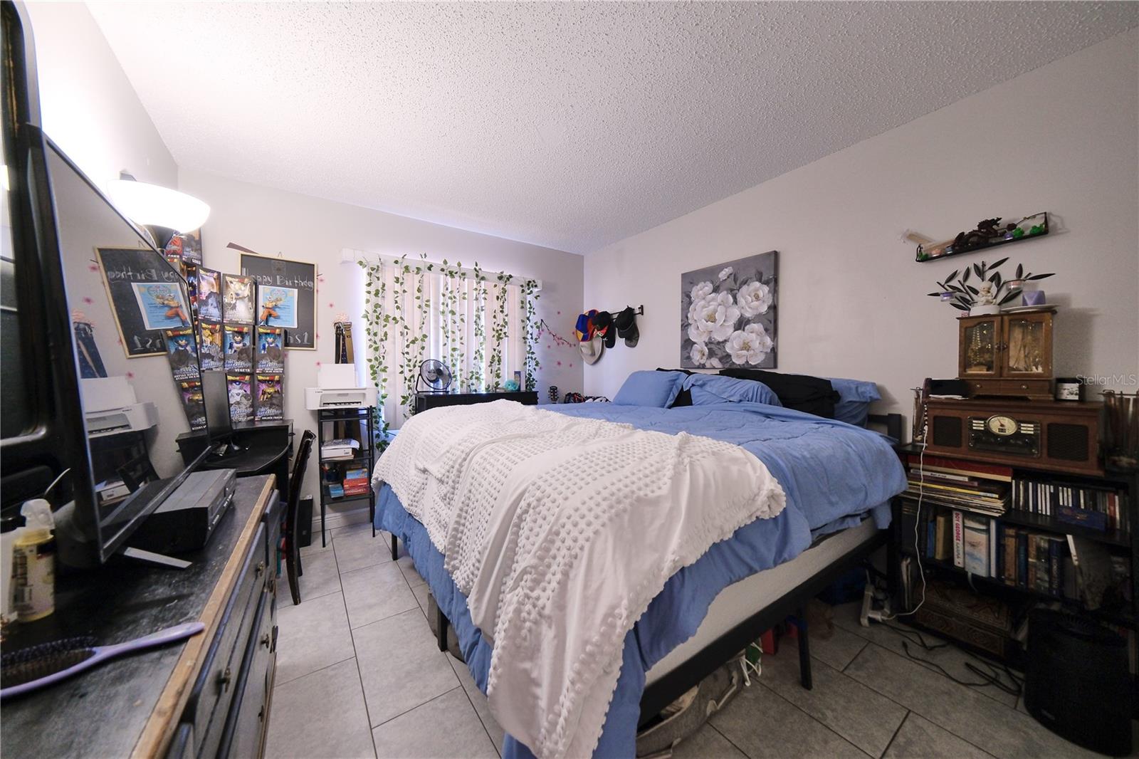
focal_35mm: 12
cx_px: 570
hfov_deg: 112.6
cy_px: 380
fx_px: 380
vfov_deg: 90.0
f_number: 4
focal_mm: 8
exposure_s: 1/15
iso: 640
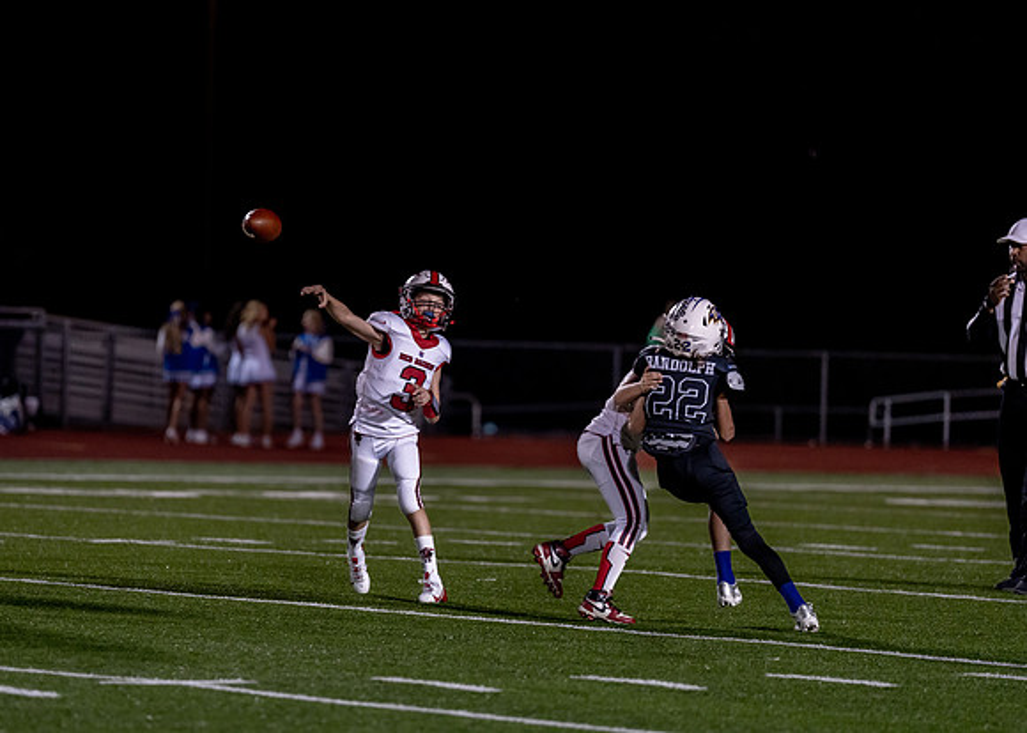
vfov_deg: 5.8
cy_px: 426
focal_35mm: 246
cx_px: 420
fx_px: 7178
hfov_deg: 8.2
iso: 1600
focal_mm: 200
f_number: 2.8
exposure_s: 1/1000
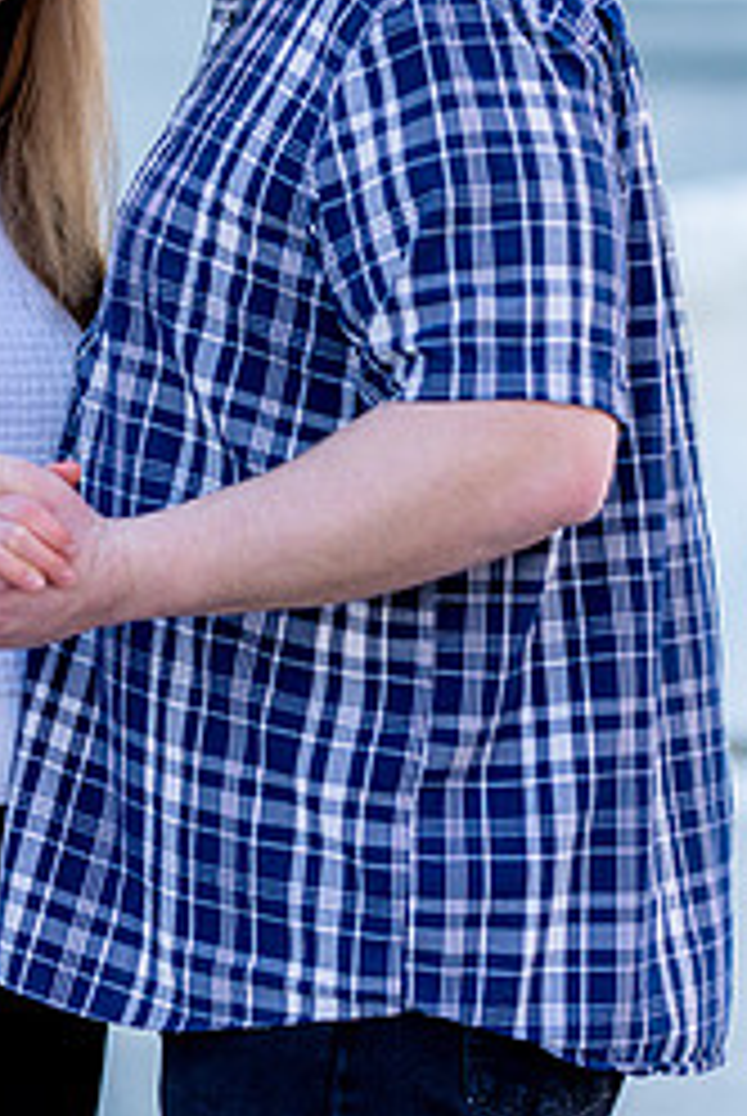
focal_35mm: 154
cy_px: 369
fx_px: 4780
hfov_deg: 8.9
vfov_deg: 13.3
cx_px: 90
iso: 250
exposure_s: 1/1600
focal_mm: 85
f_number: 2
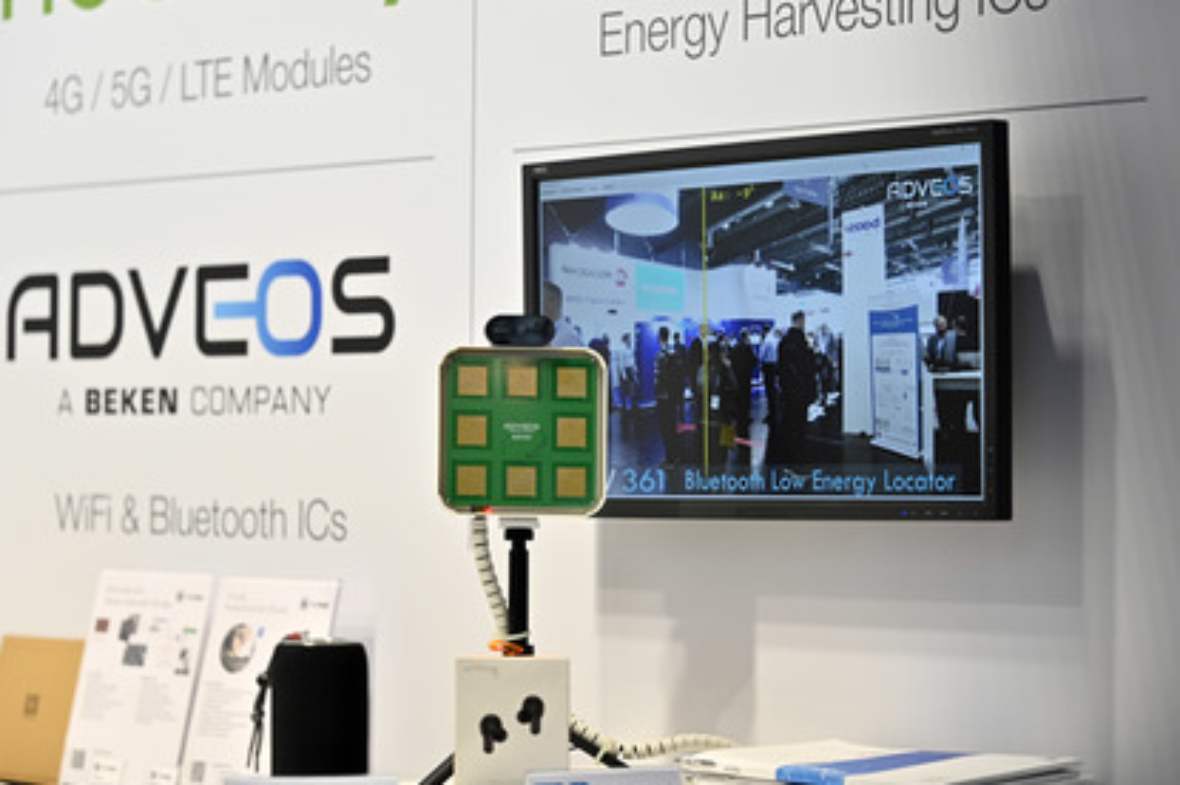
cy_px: 378
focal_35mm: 100
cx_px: 593
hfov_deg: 20.4
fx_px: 3275
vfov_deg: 13.7
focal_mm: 92
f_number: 2.8
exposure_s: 1/400
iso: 400
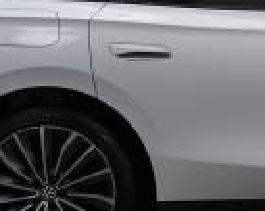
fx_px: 1376
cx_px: 396
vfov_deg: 8.8
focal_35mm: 176
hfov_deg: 10.6
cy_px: 79
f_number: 4
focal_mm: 40.4
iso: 1000
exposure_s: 1/160
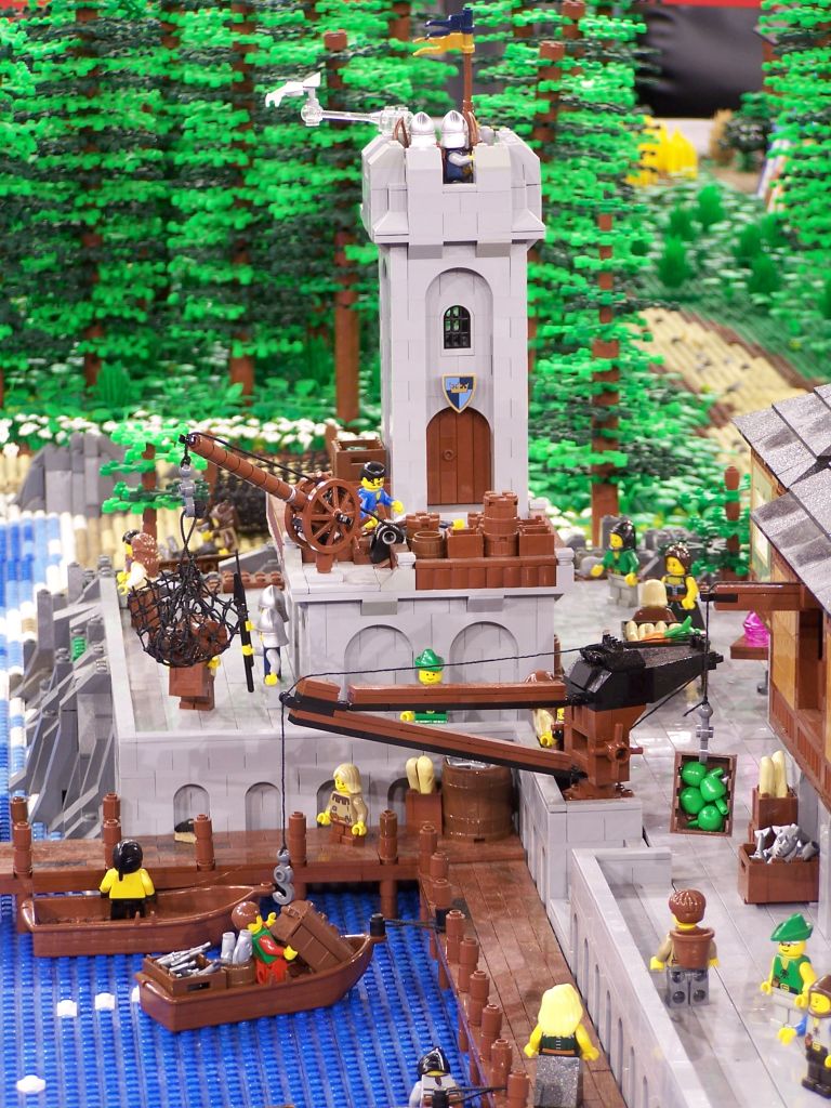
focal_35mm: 128
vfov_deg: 15.4
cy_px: 554
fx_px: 4097
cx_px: 416
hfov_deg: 11.6
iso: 80
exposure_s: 1/4
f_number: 3.2
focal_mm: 21.2
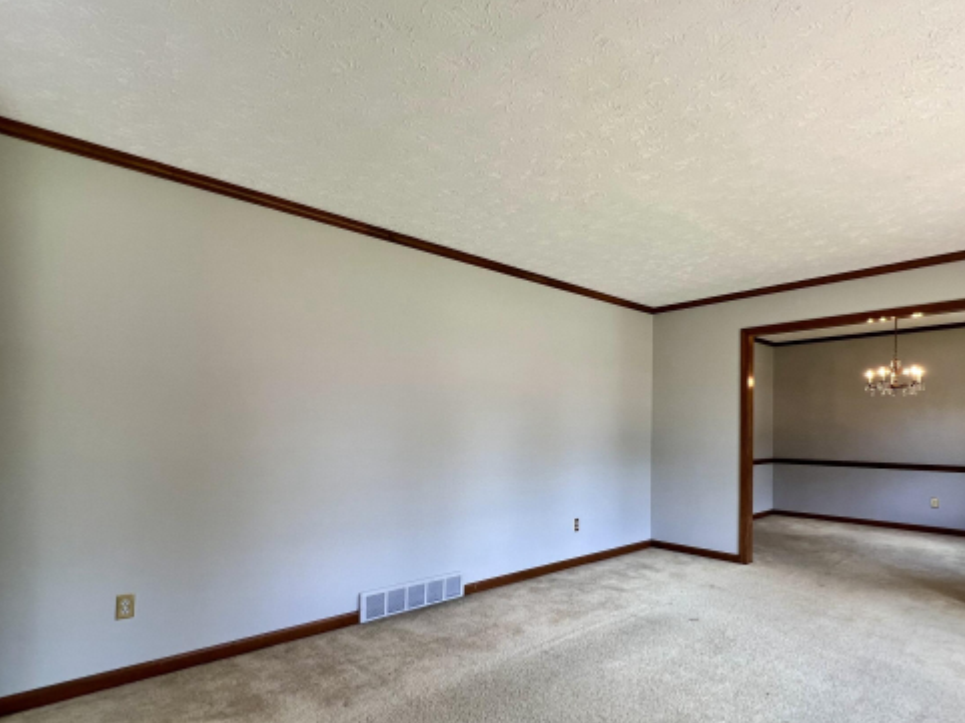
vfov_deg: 70.9
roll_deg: -0.6
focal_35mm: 18
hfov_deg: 87.7
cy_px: 429
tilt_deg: -1.0
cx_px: 508
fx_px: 502
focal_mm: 1.57
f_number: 1.8
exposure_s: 1/99
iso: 80
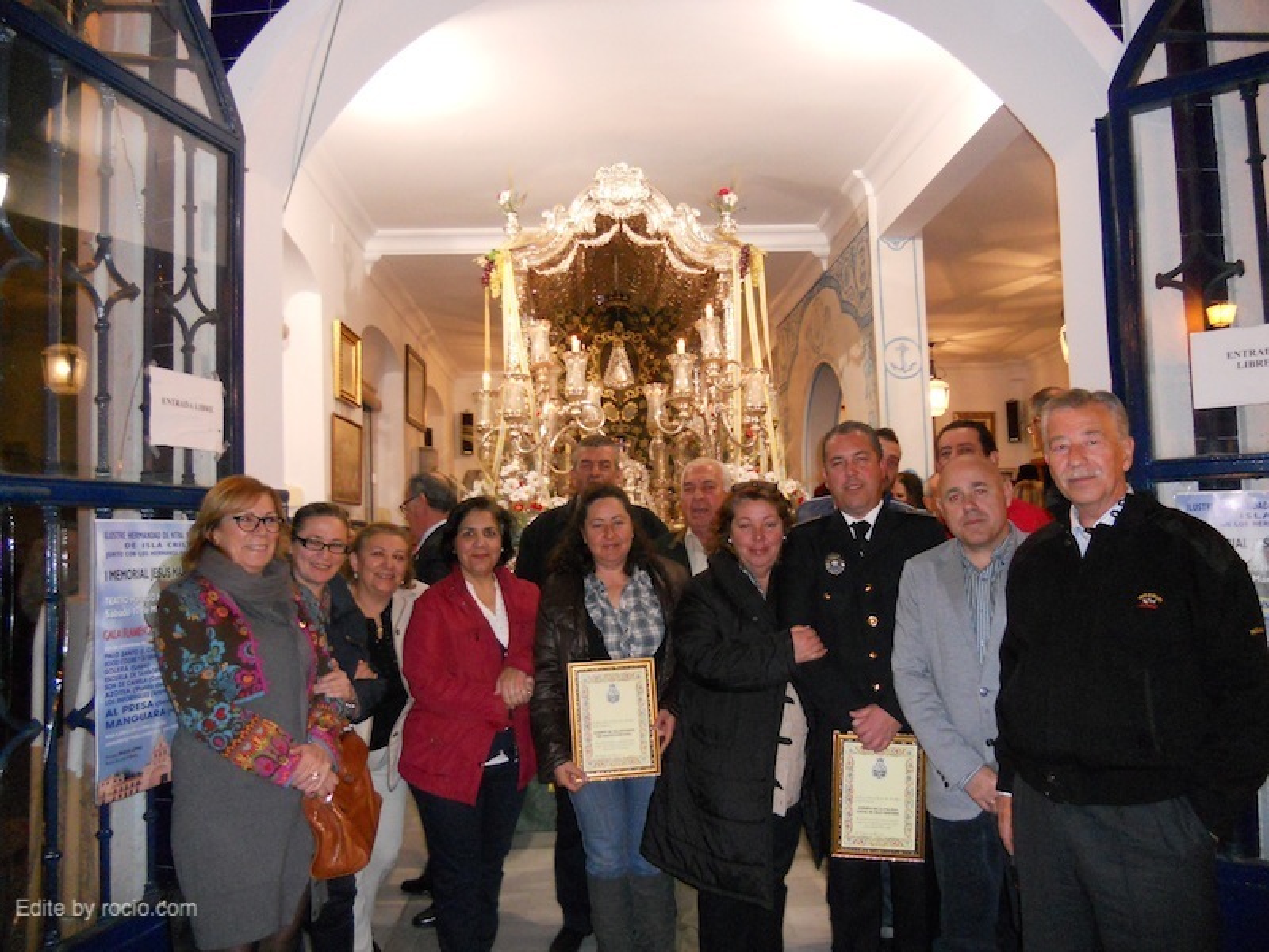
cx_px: 634
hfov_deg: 65.3
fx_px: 990
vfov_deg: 51.4
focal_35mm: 27
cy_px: 476
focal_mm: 4.9
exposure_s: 1/25
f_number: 3.2
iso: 400
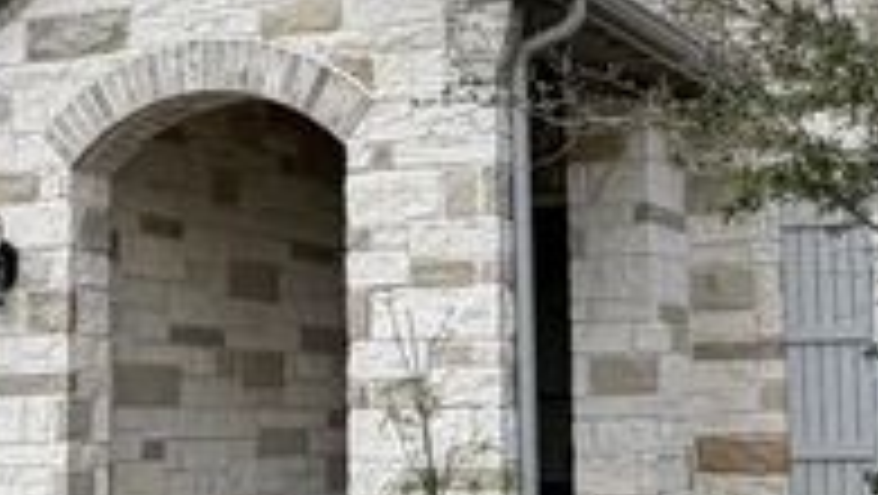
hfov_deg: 26.5
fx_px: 1864
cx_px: 369
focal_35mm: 80
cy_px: 207
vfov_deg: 15.1
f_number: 2.2
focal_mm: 2.22
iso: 32
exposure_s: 1/770
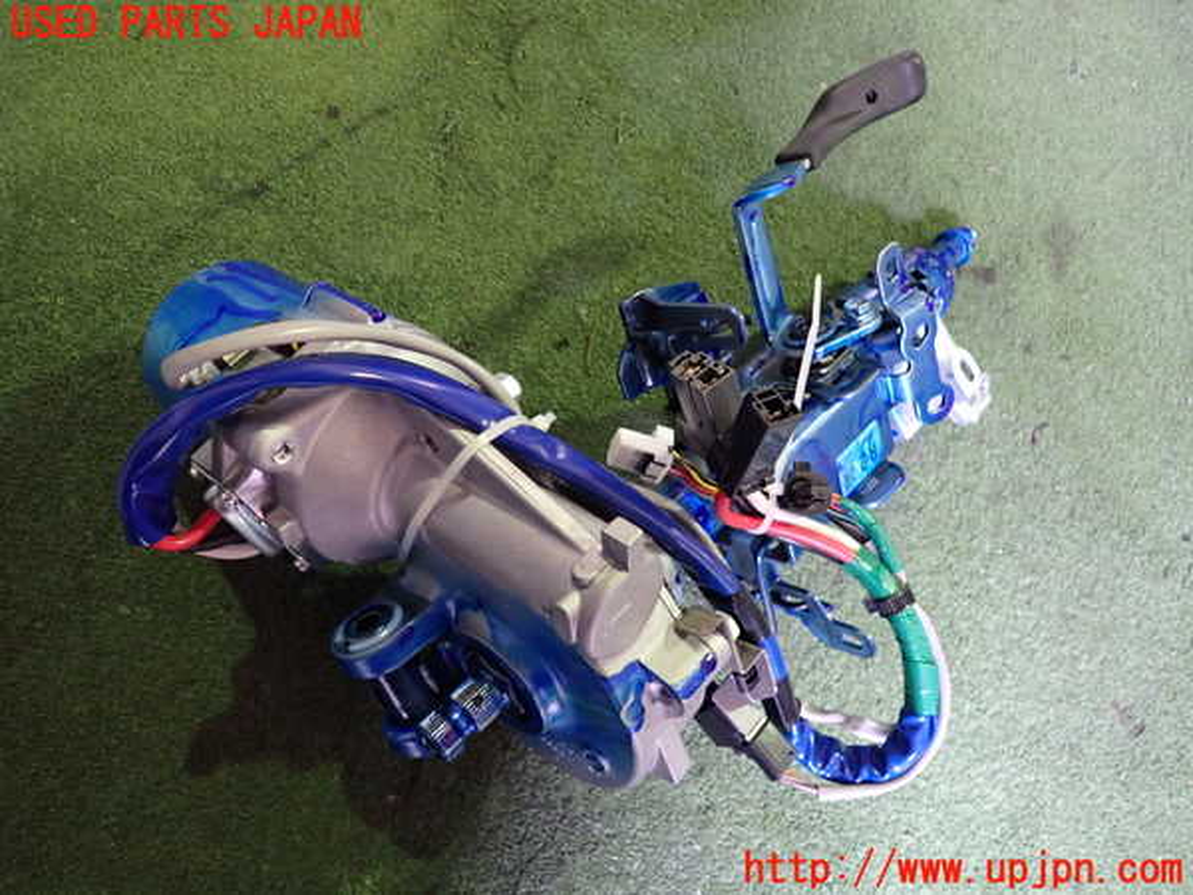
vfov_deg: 54.9
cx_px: 596
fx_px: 862
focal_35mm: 25
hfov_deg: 69.4
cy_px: 448
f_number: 2
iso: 500
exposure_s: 1/30
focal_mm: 4.5
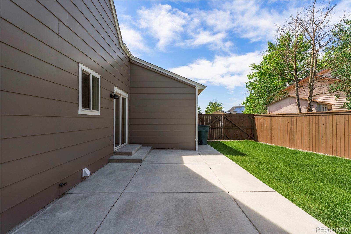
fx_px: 173
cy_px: 117
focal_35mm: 18
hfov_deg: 91.0
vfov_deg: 68.3
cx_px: 176
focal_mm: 17.7
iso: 400
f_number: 9
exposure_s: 1/640
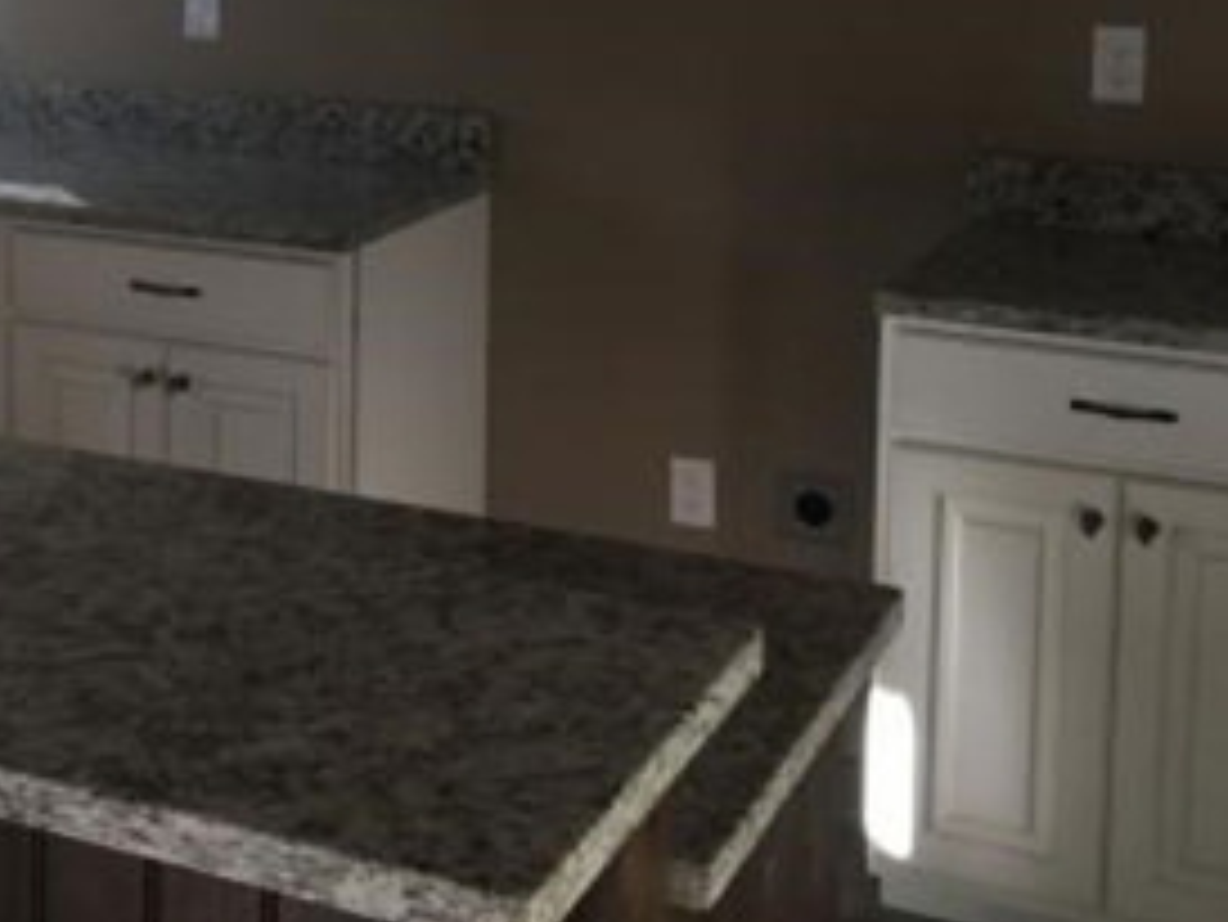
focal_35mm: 68
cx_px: -45
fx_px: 2413
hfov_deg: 26.7
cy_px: 54
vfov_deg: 21.1
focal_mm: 4.15
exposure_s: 1/120
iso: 32
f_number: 2.2
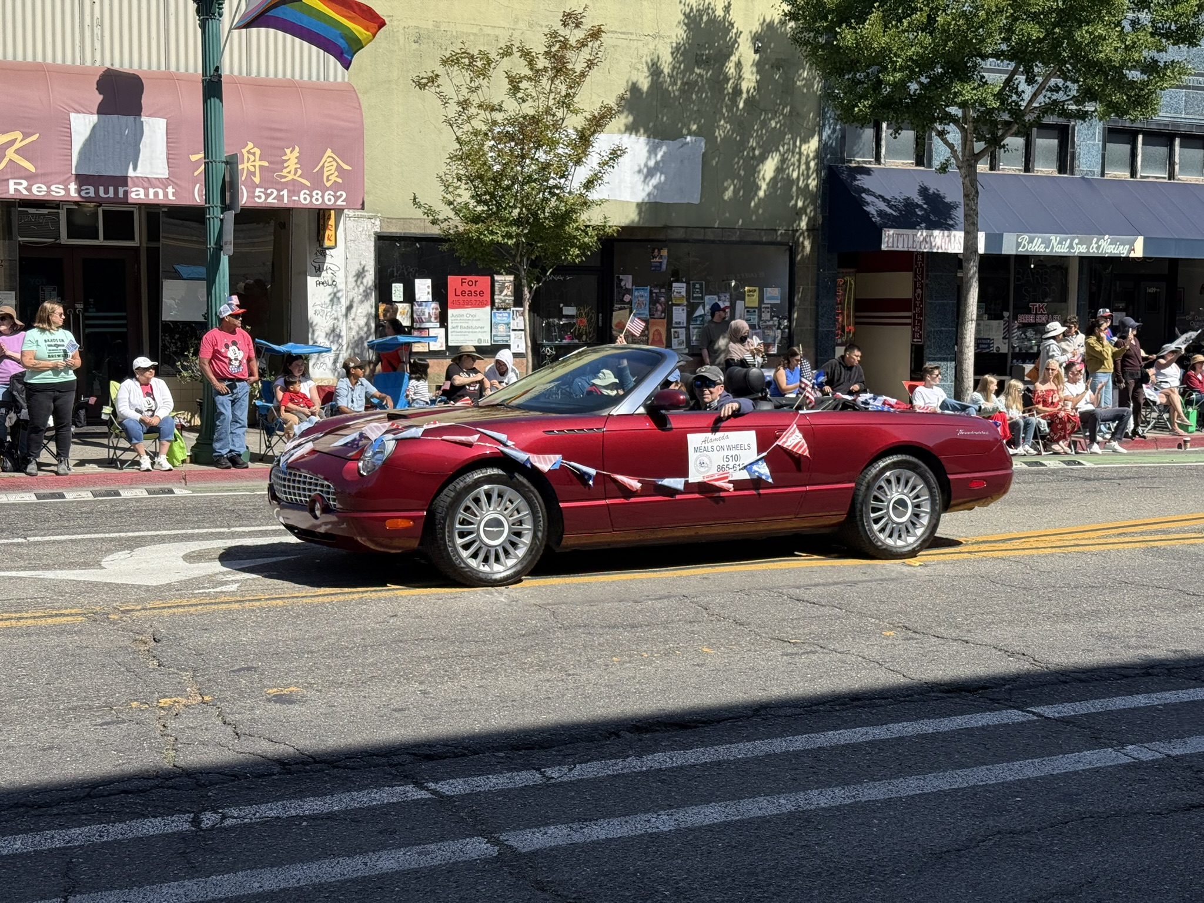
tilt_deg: -5.2
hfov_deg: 39.7
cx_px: 602
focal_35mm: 48
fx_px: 1670
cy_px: 452
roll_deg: -0.6
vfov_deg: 30.3
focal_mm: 6.76
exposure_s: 1/2976
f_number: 1.78
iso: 64
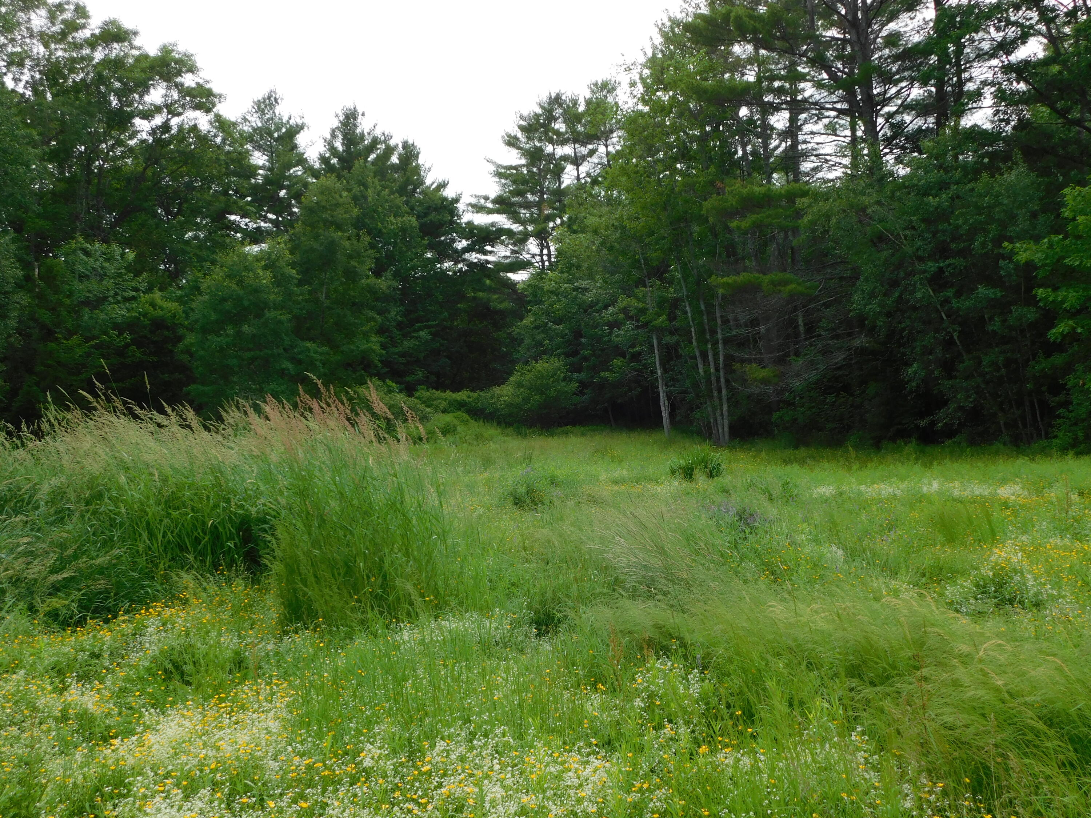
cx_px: 546
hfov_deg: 51.4
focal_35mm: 36
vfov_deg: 39.7
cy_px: 409
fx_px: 1135
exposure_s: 1/640
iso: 125
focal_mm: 6.3
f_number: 3.5
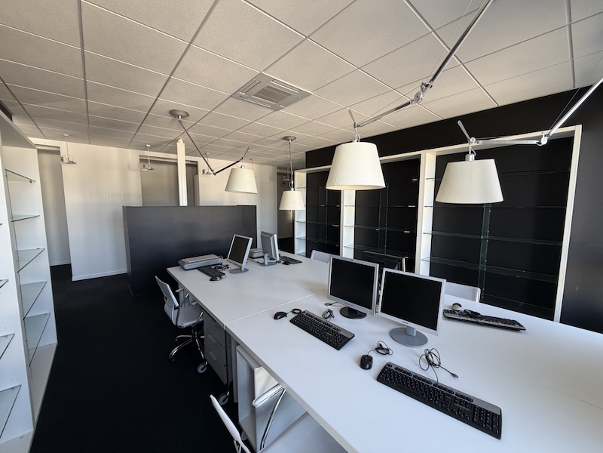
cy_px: 226
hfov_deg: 102.1
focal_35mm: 14
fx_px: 244
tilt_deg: -5.5
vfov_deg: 85.7
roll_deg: -0.1
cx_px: 302
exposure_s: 1/121
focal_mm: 2.22
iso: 250
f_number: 2.2
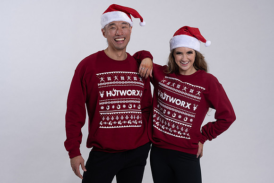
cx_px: 137
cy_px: 92
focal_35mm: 85
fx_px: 647
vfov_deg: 16.1
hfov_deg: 23.9
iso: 125
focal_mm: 85
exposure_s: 1/125
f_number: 4
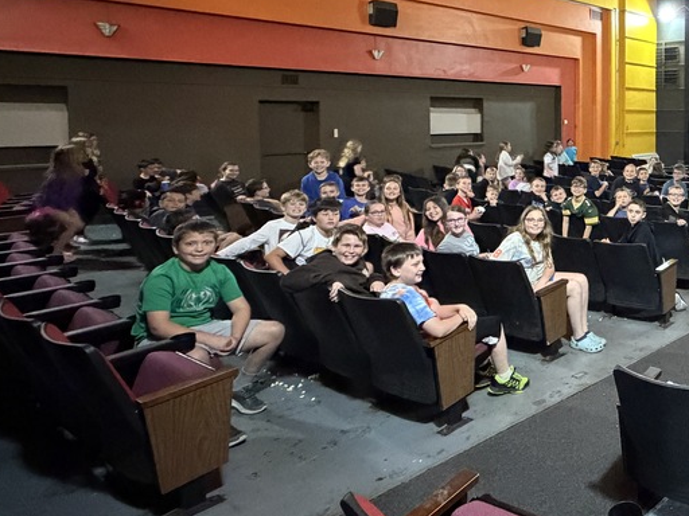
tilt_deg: -2.4
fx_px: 557
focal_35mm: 28
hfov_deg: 52.2
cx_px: 670
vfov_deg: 48.1
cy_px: 138
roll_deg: -0.5
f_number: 2.2
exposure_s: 1/40
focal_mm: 2.22
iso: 1600
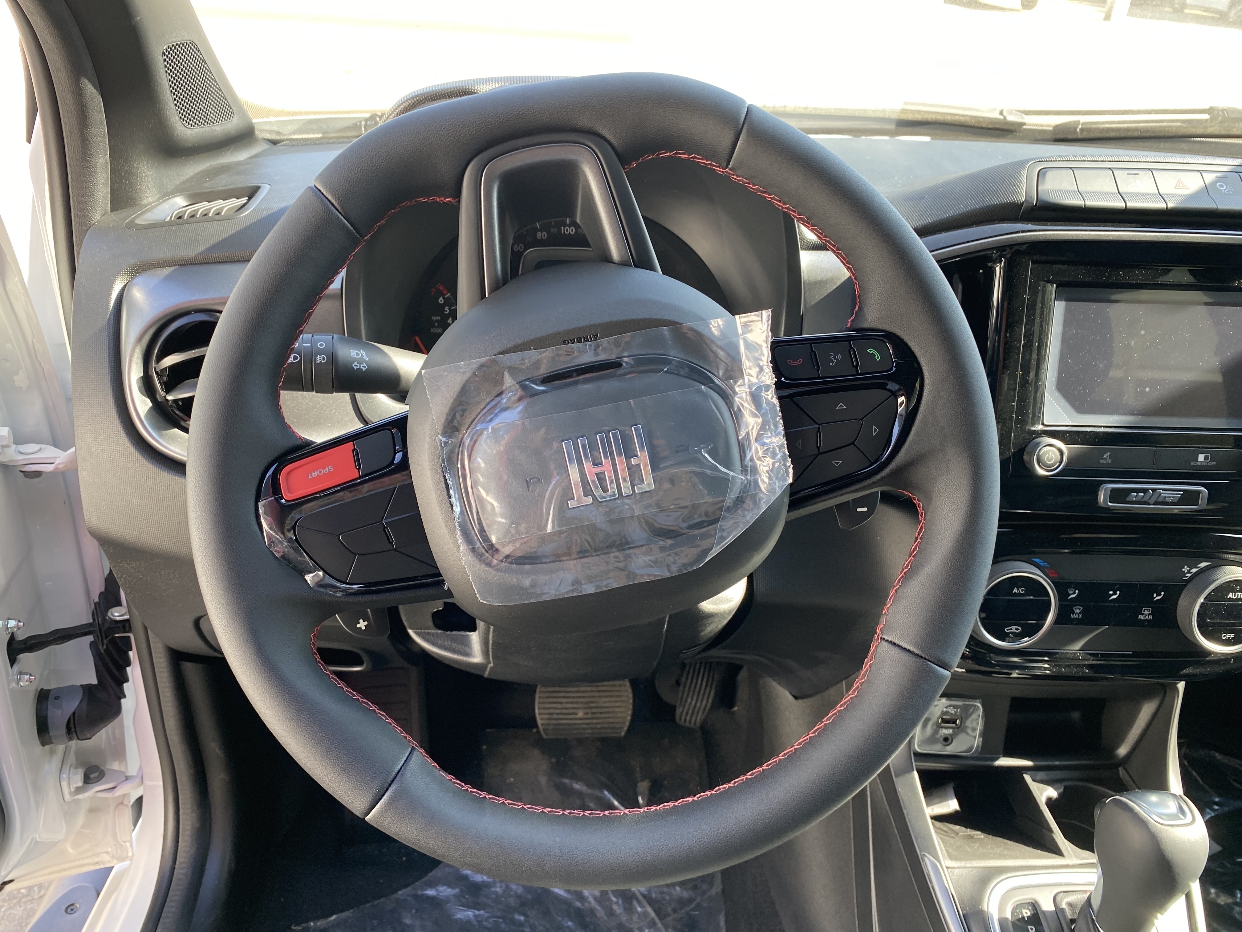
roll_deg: -4.3
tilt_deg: -30.3
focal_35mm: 26
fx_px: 933
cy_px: 466
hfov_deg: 67.3
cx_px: 621
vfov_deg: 53.1
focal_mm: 4.25
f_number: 1.8
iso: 64
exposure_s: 1/121
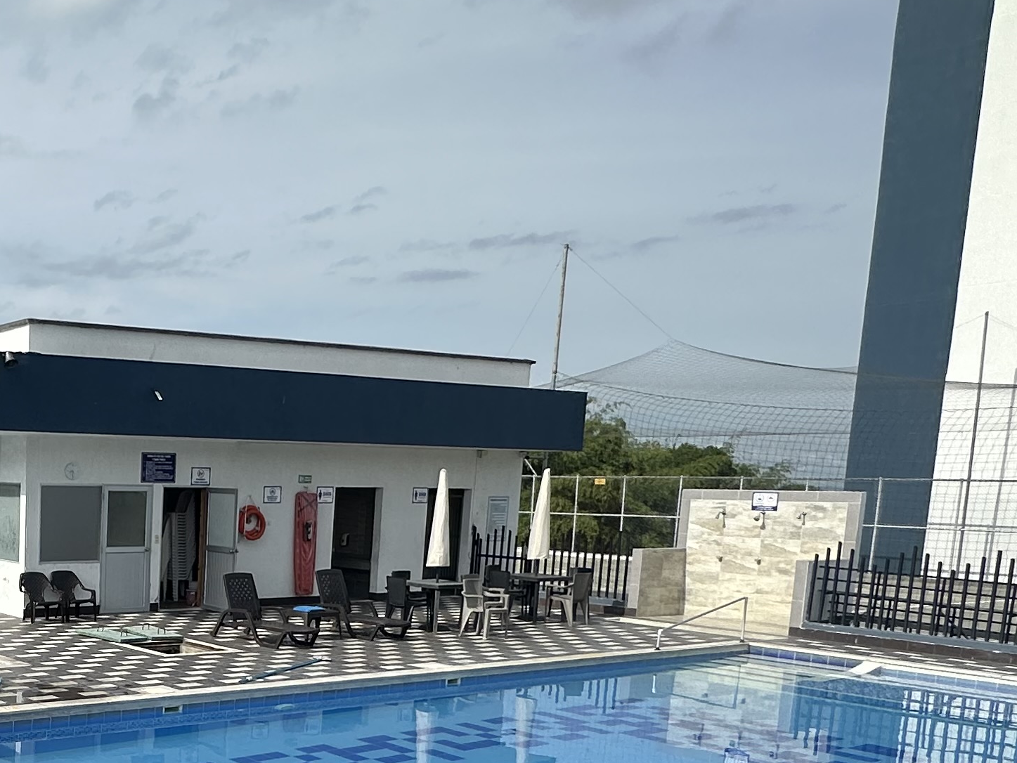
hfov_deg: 41.0
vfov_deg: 35.4
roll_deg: -0.2
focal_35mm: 39
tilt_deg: -8.1
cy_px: 637
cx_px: -25
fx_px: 1146
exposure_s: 1/2681
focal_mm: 2.22
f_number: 2.2
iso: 40
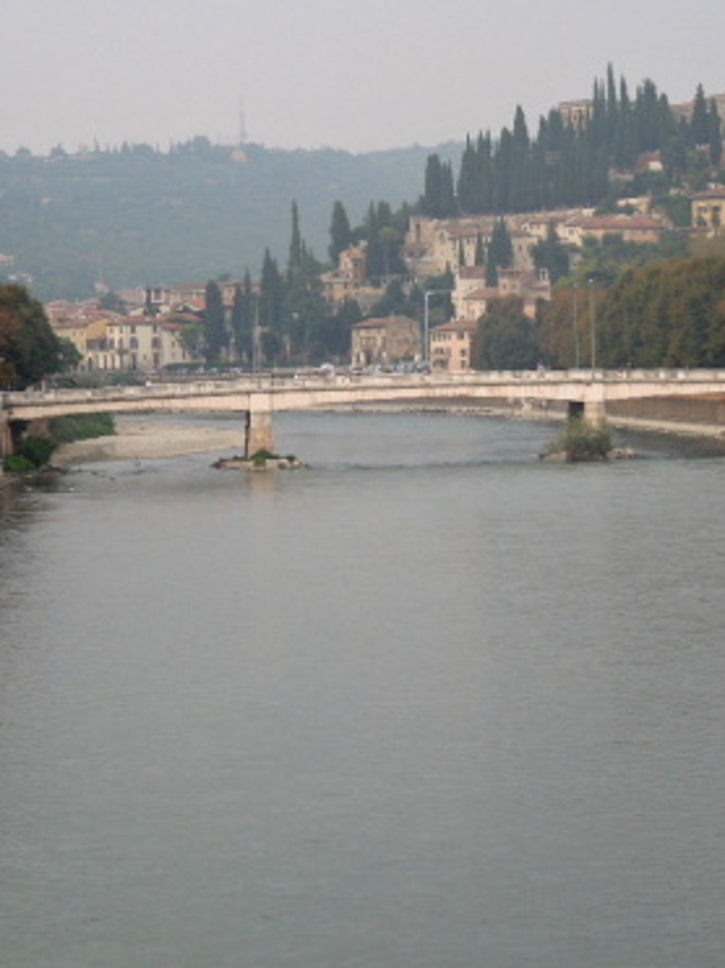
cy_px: 484
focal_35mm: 120
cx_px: 467
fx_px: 3353
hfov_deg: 12.3
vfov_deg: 16.4
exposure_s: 1/125
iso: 100
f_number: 4.6
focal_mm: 16
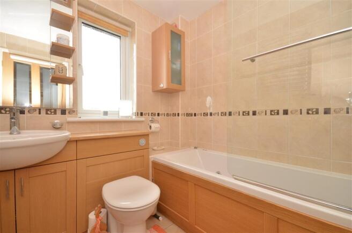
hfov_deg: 100.5
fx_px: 146
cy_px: 116
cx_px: 176
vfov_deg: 77.0
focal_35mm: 15
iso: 640
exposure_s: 1/20
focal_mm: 10
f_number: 9
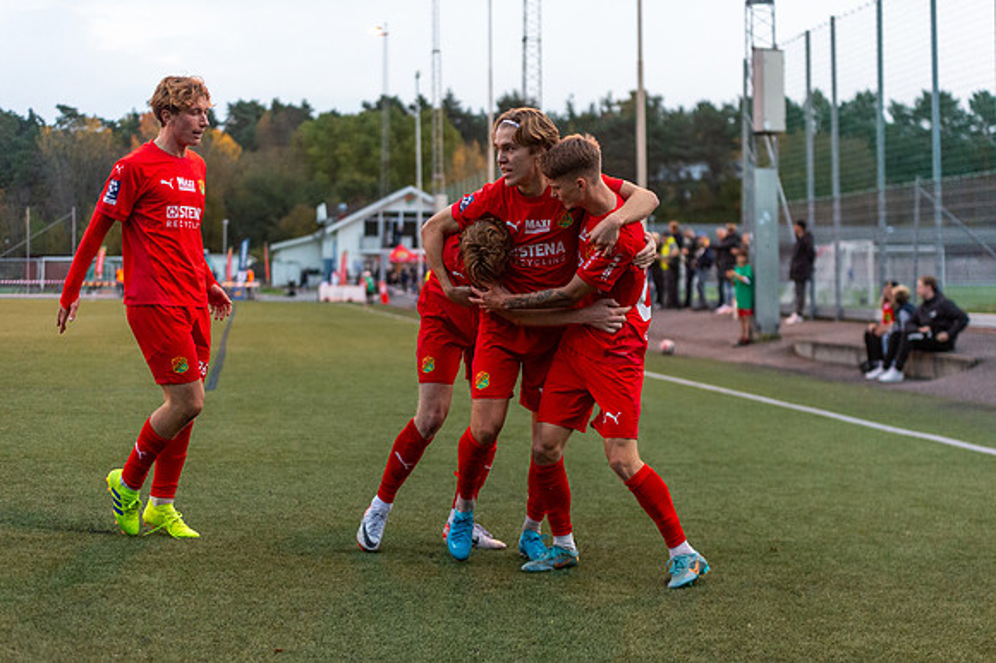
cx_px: 498
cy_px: 332
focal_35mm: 71
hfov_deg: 28.4
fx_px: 1965
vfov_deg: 19.1
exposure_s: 1/1000
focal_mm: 70
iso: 8000
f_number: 2.8
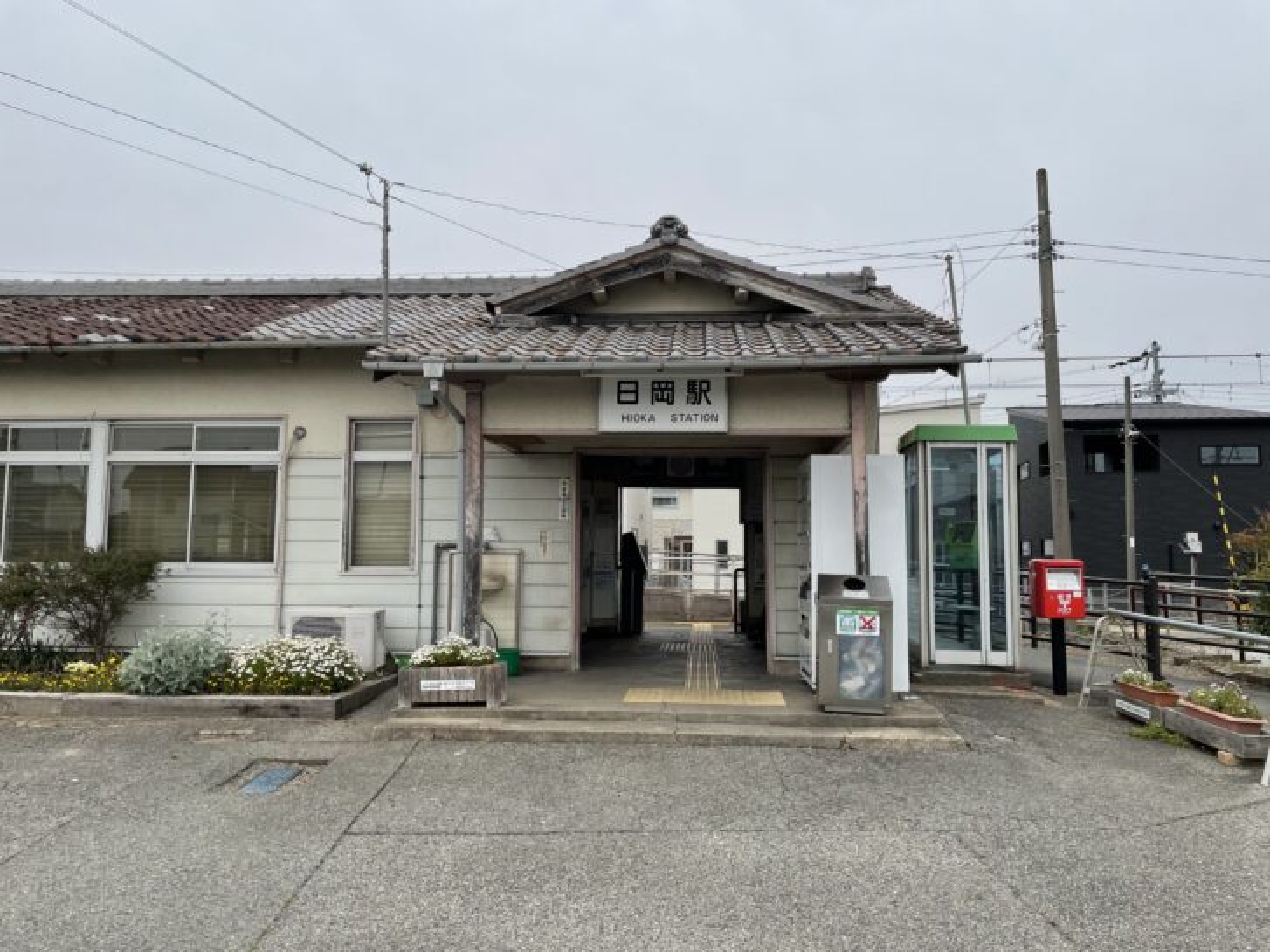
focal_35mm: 26
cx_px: 635
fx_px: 954
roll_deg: -0.4
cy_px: 476
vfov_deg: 53.0
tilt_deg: +5.5
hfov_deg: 67.3
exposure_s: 1/4831
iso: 32
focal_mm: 4.2
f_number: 1.6
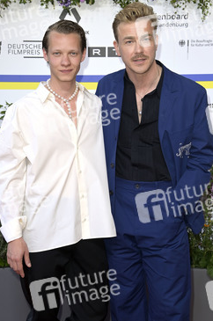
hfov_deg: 17.2
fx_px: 704
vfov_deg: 25.7
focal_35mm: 79
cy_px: 158
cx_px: 100
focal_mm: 72
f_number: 6.3
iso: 640
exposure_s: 1/250
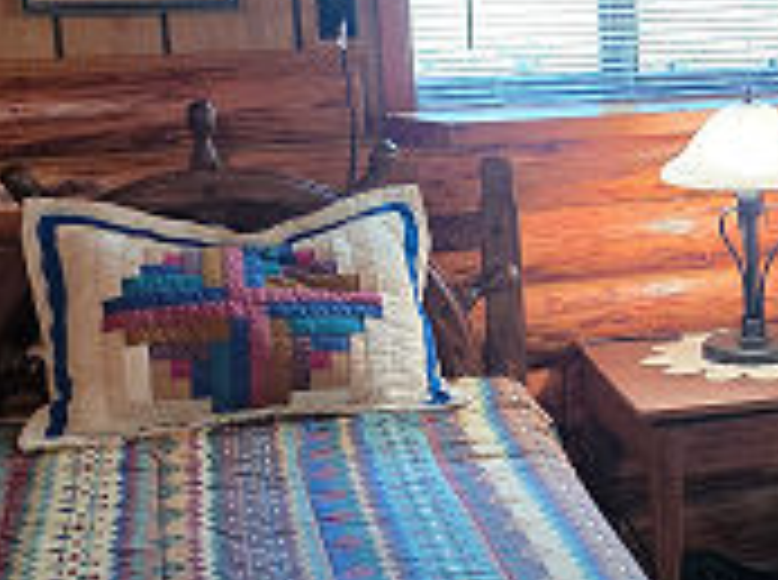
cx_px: 796
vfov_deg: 18.3
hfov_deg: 23.3
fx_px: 1794
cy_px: 184
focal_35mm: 80
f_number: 1.7
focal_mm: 6.3
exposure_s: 1/120
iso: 640
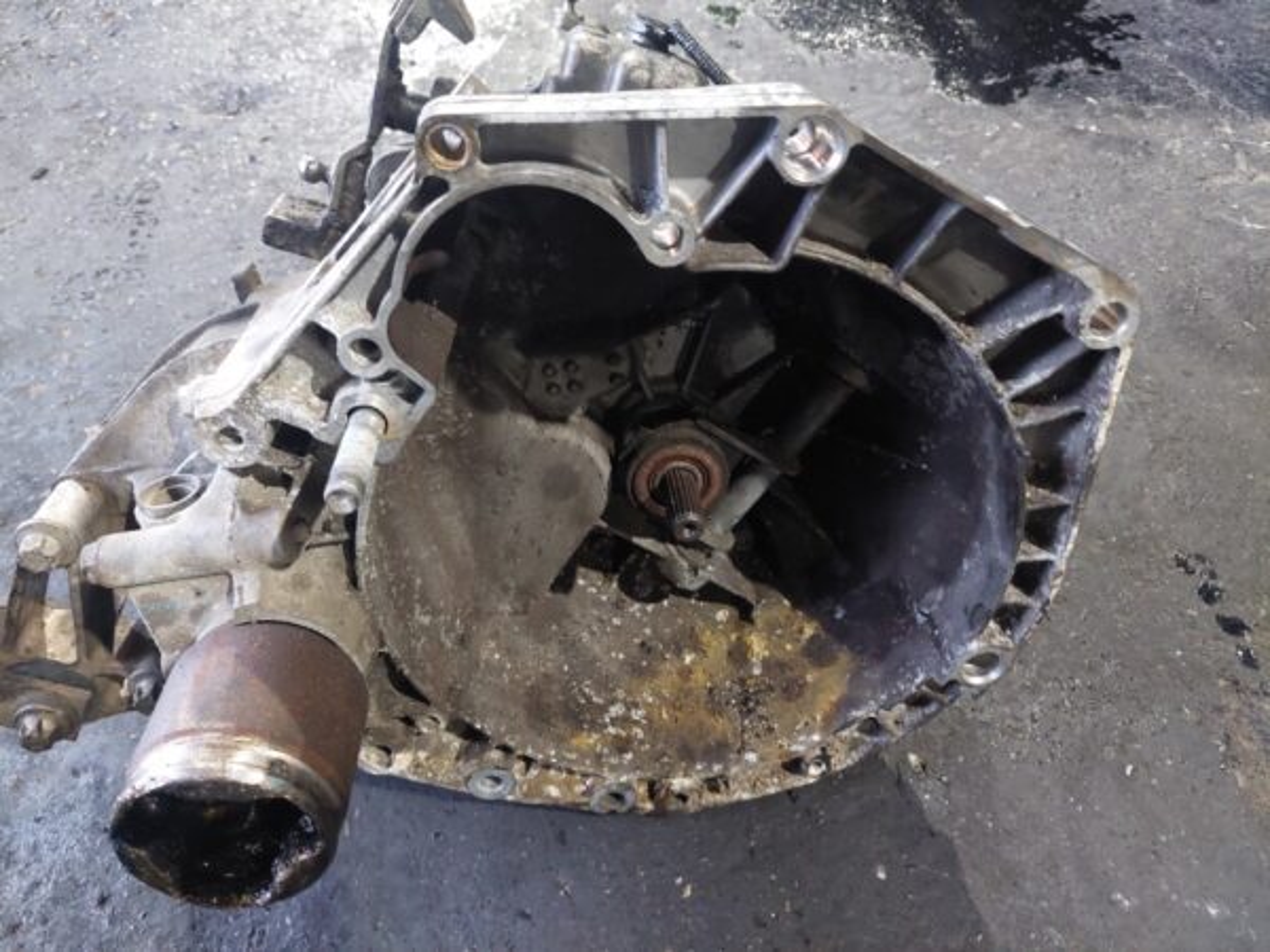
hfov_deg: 69.4
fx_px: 917
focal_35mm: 25
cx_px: 635
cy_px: 476
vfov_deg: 54.9
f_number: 1.8
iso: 400
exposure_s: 1/25
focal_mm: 5.23
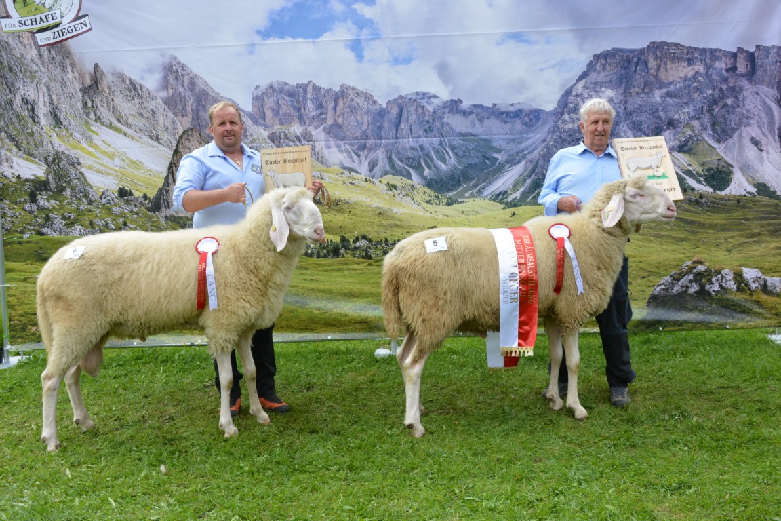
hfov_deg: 53.1
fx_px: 781
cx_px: 390
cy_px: 260
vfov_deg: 36.9
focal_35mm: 36
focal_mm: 24
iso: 200
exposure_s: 1/200
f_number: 7.1
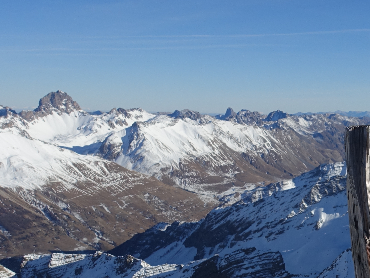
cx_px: 452
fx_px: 684
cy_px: 301
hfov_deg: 26.6
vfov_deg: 21.8
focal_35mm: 64
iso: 125
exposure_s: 1/125
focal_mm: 8.8
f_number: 5.6
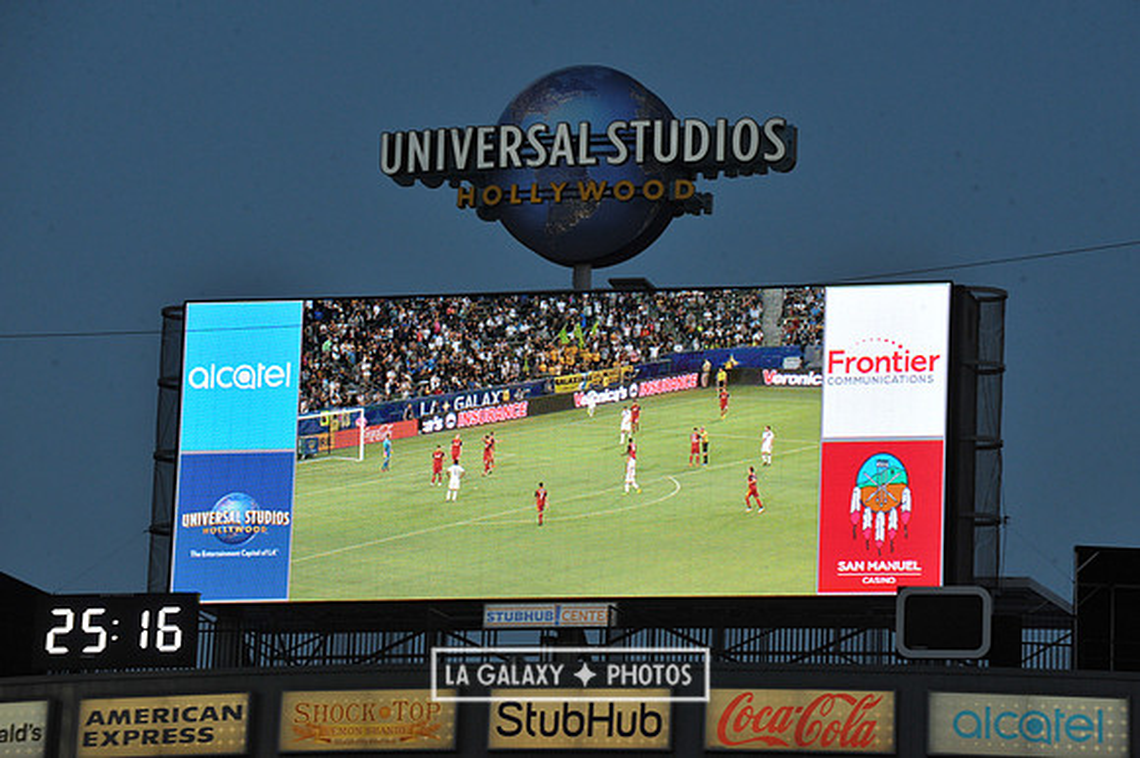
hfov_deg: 10.3
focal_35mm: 200
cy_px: 379
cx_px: 570
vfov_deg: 6.9
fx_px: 6329
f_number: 10
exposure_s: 1/400
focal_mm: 200
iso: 1250
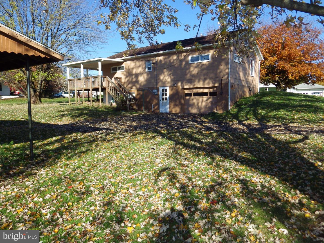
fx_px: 253
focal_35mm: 27
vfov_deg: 51.4
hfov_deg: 65.3
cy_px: 122
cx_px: 162
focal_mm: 4.9
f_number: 3.2
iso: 100
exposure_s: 1/640
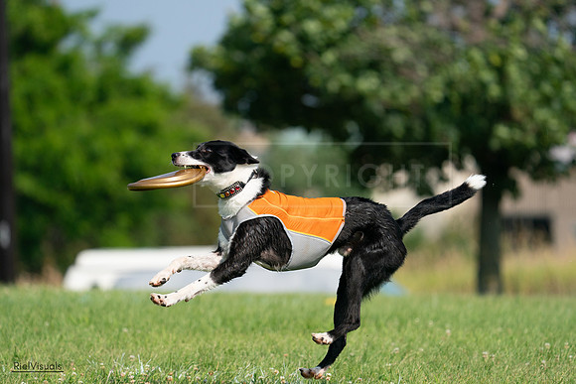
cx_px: 288
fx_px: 5457
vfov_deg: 4.0
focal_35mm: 341
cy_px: 192
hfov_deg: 6.0
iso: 800
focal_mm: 341
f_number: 6.3
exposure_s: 1/4000
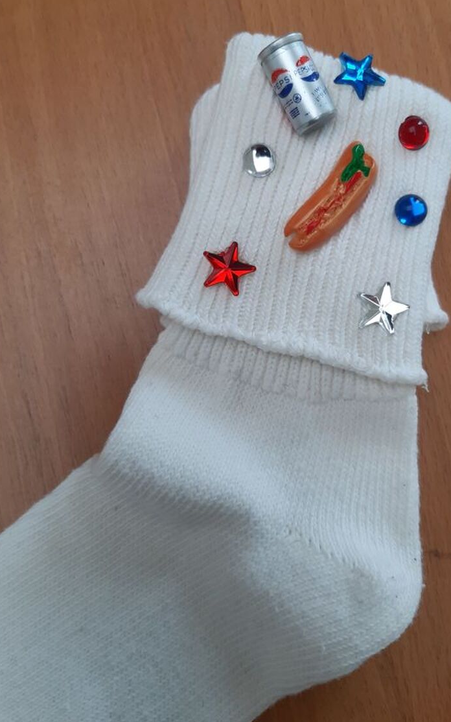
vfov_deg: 57.7
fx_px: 649
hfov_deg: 38.1
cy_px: 291
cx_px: 284
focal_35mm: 33
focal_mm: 3.92
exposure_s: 1/50
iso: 50
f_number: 1.7
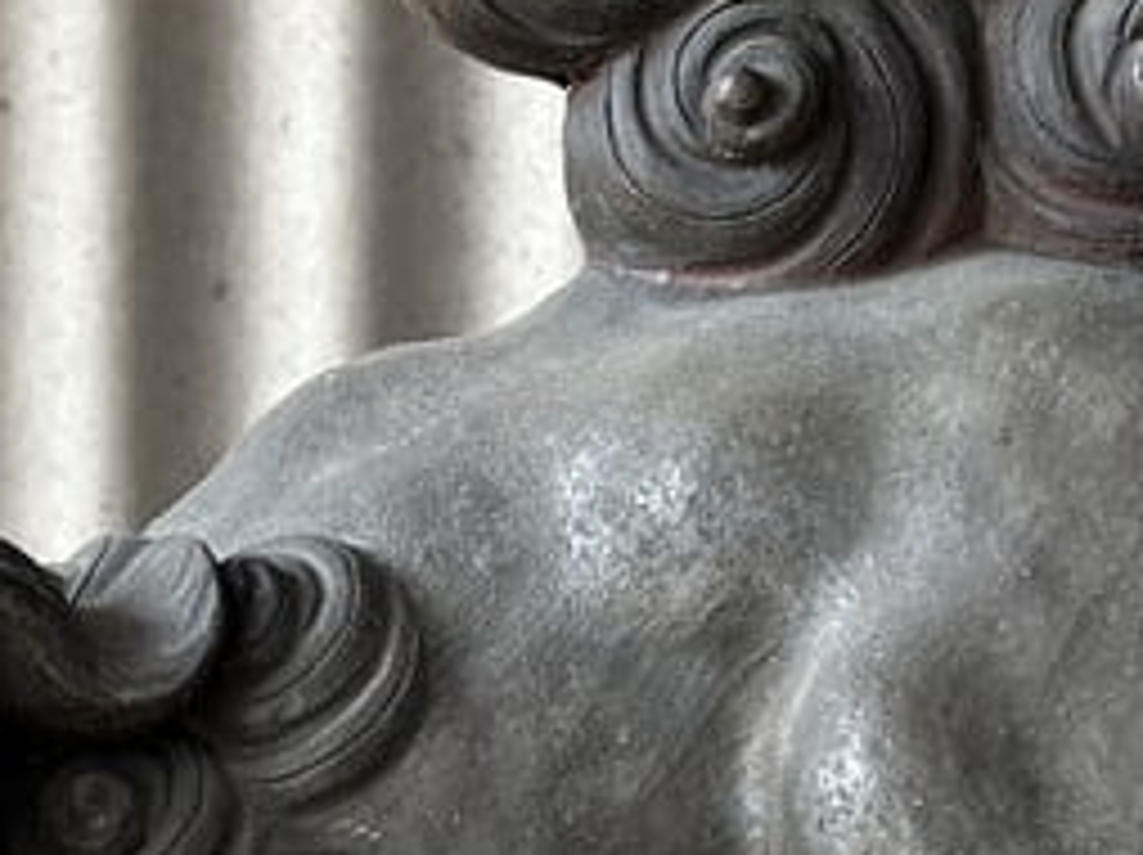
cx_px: 387
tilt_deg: -2.5
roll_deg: -0.3
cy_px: 634
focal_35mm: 123
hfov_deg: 16.0
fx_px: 4058
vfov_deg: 12.0
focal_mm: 5.7
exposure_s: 1/445
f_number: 1.5
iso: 50
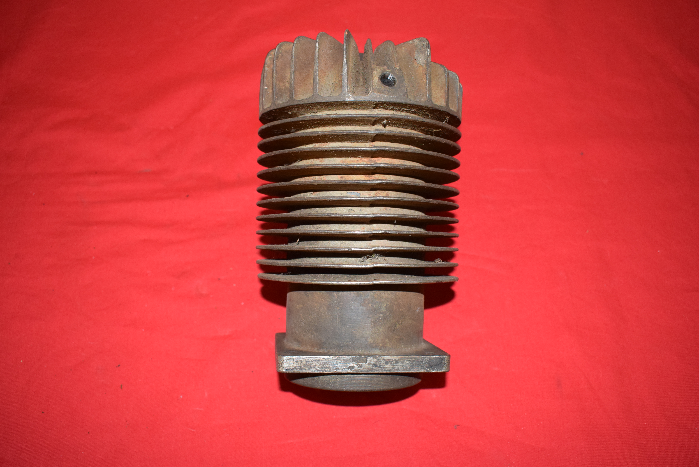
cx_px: 350
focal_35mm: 33
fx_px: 641
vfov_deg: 40.0
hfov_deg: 57.2
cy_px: 234
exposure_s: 1/200
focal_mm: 22
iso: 1250
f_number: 5
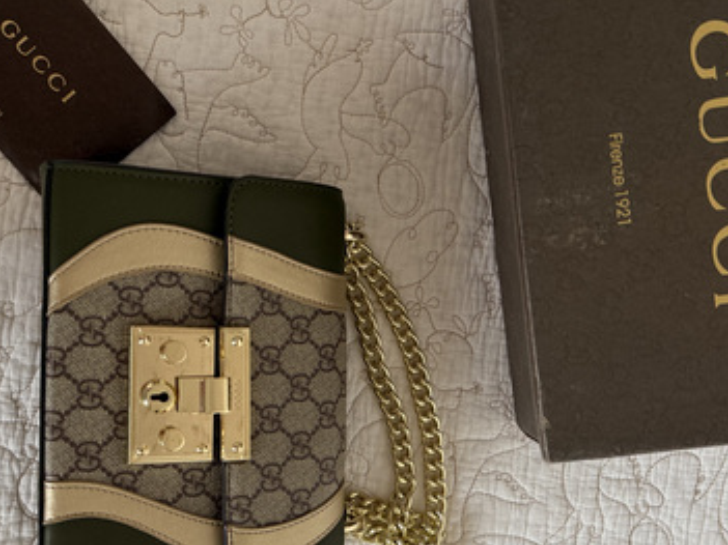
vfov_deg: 34.6
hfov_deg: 45.8
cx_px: 380
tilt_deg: -82.5
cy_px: 381
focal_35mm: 41
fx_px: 862
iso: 200
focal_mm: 6.76
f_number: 1.78
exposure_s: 1/121
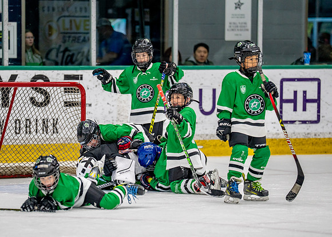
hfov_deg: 7.8
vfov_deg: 5.6
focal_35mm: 259
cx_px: 112
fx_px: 2439
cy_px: 125
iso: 800
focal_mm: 188
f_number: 2.8
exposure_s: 1/1250
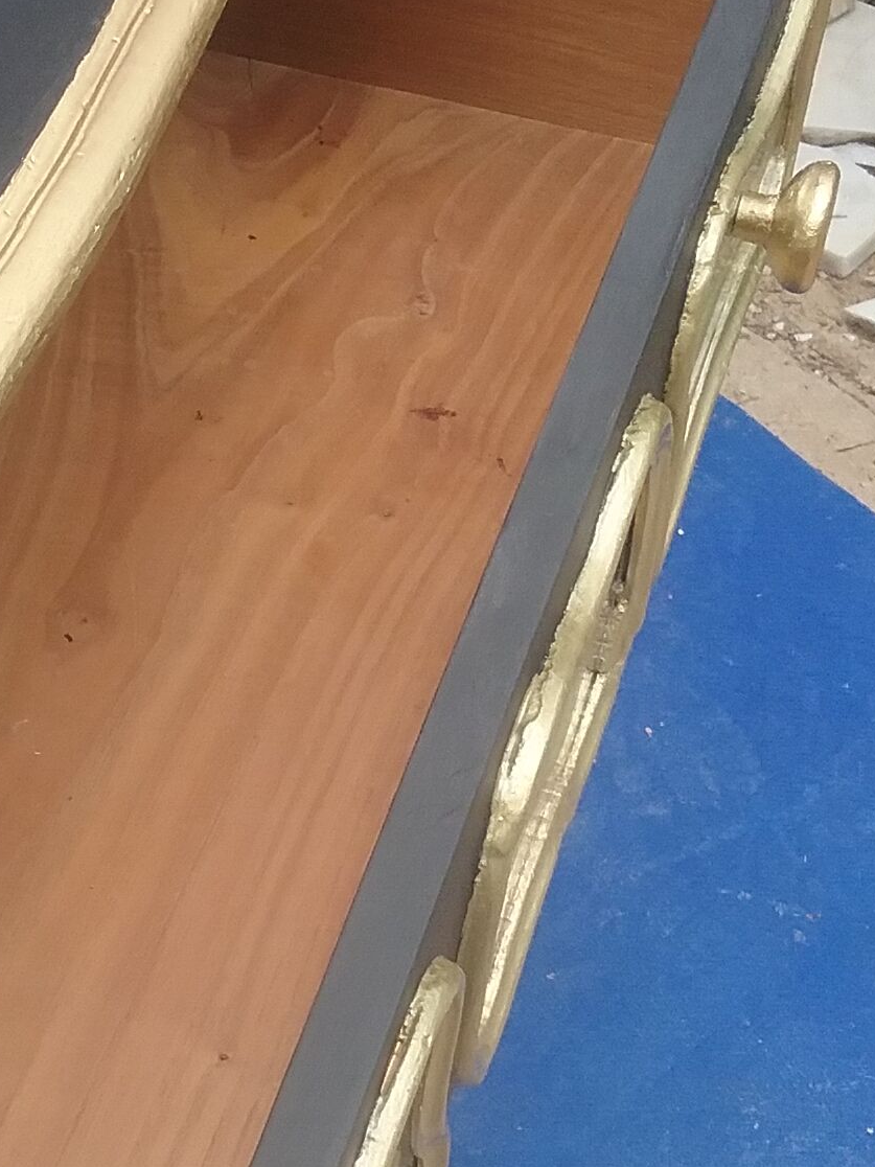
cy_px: 692
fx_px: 2427
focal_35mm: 72
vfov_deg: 27.0
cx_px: 65
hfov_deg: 20.0
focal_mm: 3.3
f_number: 2.2
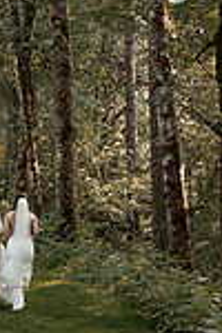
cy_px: 20
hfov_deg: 18.4
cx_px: -9
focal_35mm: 72
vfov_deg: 26.9
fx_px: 666
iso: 320
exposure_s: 1/800
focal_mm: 24
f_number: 2.8
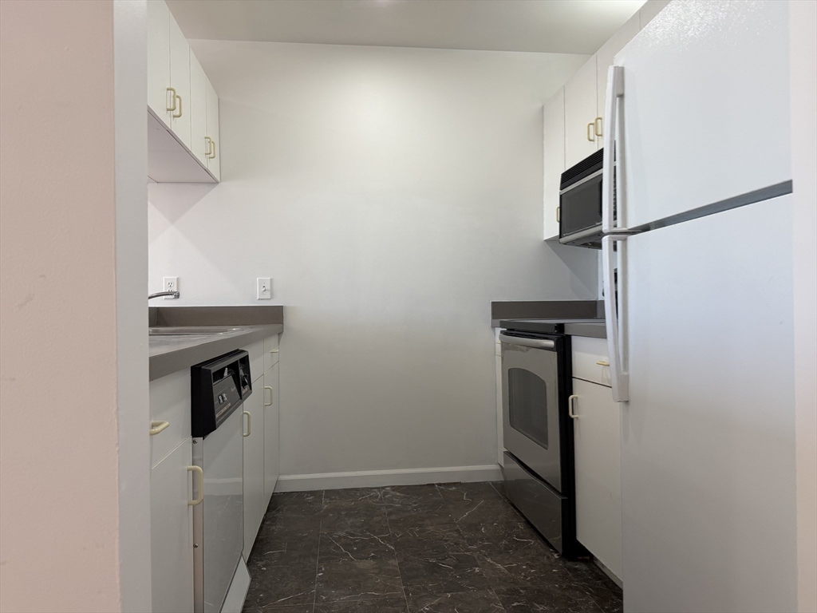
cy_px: 306
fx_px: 566
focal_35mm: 24
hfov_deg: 71.6
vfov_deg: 56.8
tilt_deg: -0.3
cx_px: 408
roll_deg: +1.3
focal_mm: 6.76
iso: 125
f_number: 1.78
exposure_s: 1/120
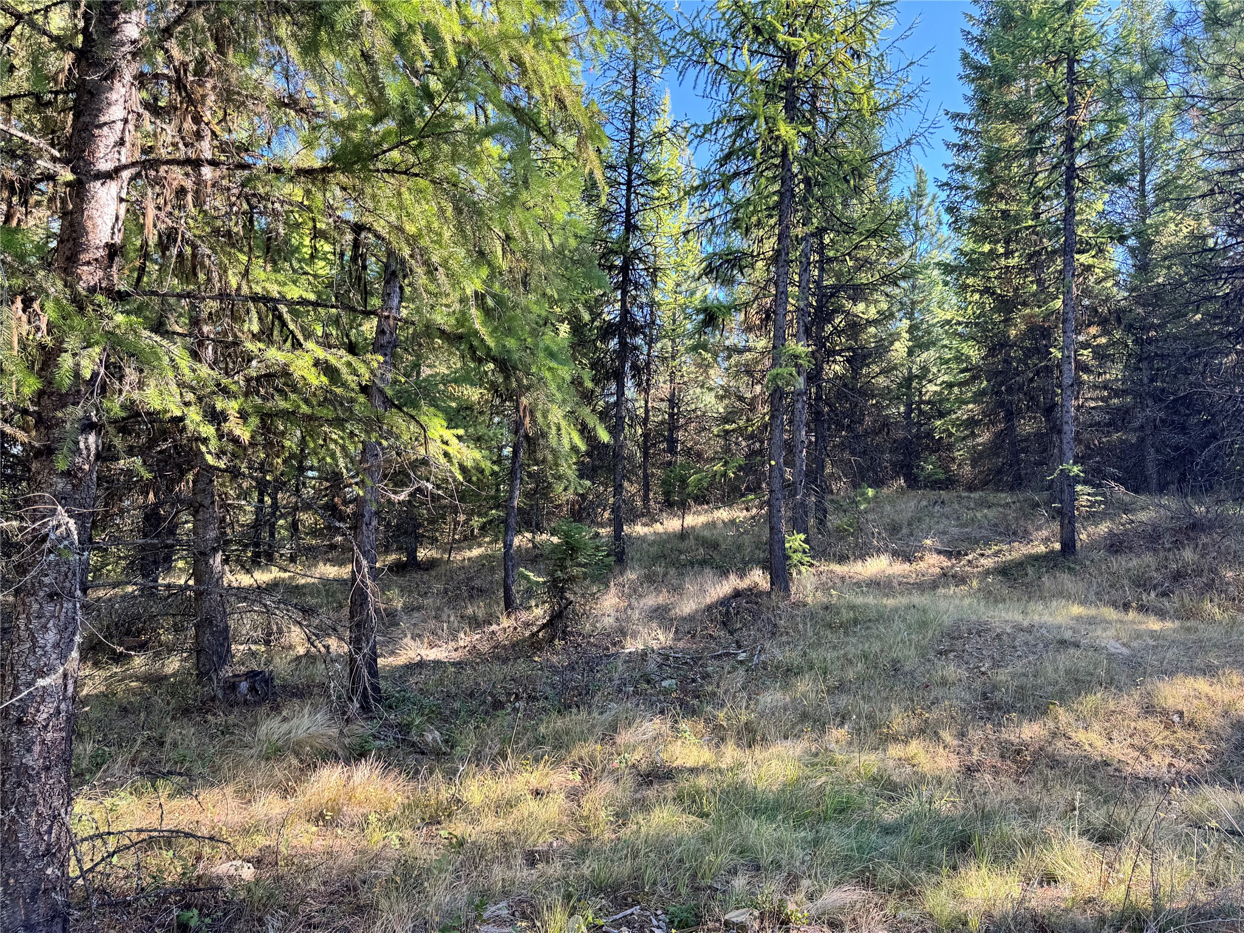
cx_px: 622
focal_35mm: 24
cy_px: 466
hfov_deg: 71.6
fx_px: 862
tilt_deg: +4.5
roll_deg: -3.8
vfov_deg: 56.8
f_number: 1.78
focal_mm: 6.76
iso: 64
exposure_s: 1/197
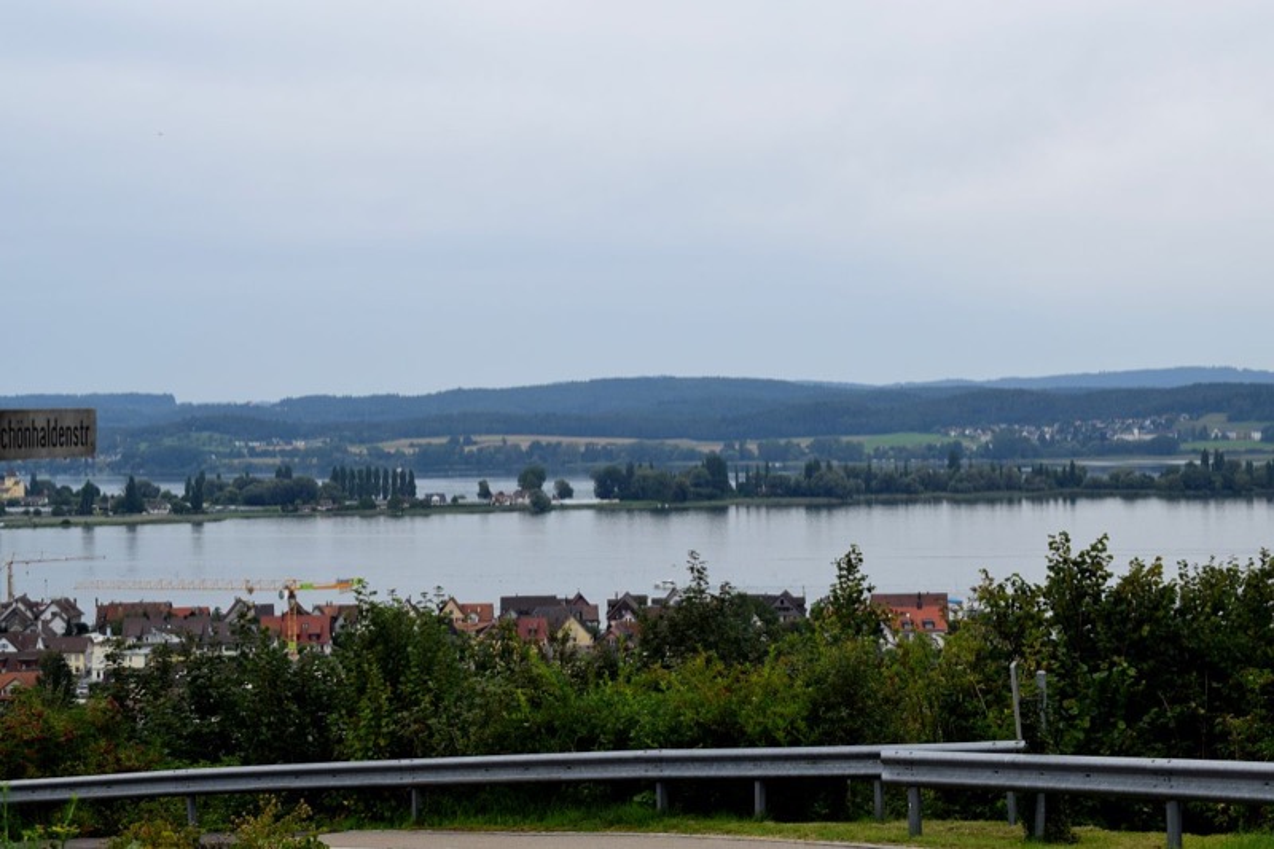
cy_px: 424
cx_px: 637
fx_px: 2919
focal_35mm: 82
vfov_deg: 16.5
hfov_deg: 24.6
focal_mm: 55
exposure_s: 1/320
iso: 200
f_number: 9
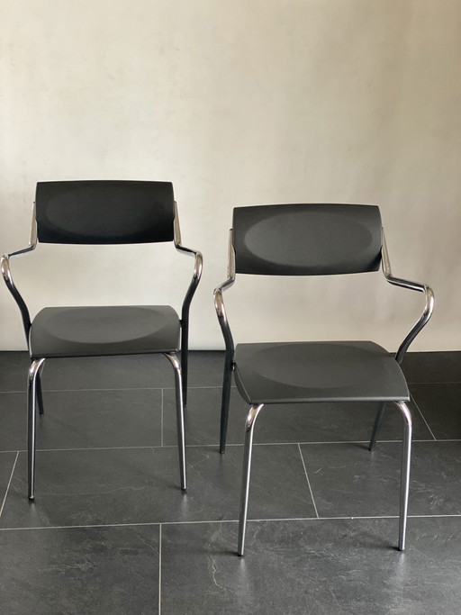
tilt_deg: -20.3
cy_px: 308
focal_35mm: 52
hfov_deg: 28.0
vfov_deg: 36.8
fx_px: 924
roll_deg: -0.5
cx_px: 230
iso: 250
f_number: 2
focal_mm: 6
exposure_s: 1/68
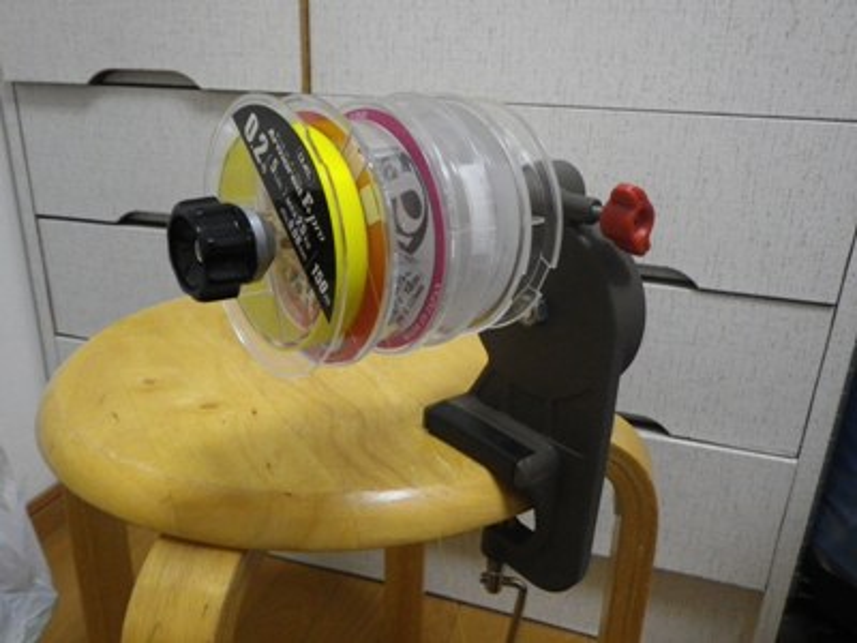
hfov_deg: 63.4
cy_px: 322
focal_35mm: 28
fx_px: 693
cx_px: 428
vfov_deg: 49.7
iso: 500
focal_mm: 5
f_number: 3.5
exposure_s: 1/50
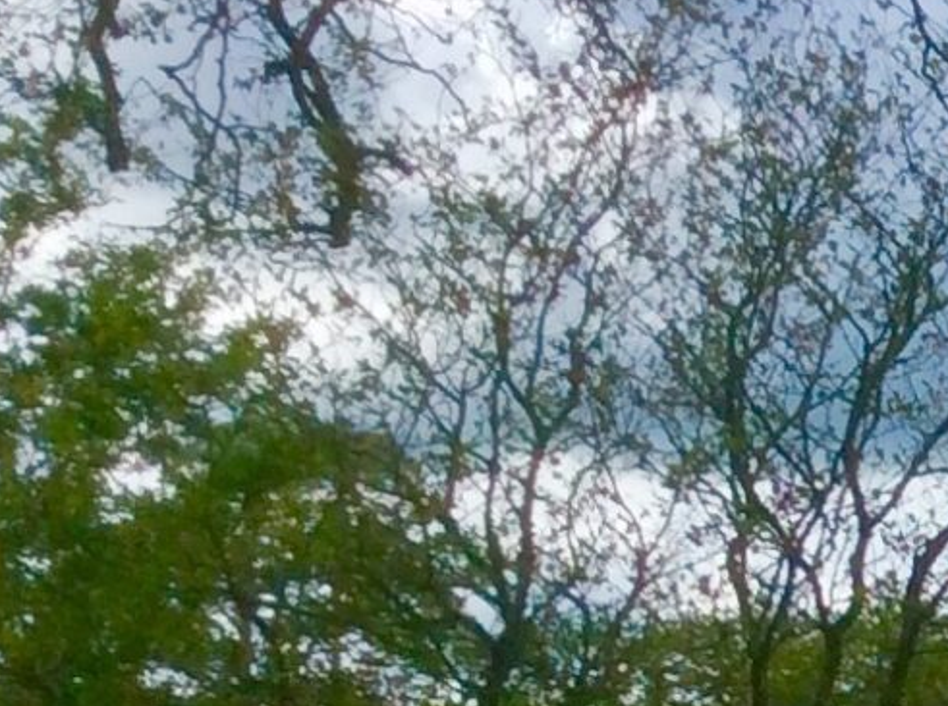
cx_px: 2143
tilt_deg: -3.4
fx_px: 4563
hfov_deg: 10.5
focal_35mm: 167
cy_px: 1294
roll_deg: +1.8
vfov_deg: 8.5
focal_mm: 3.3
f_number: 2.4
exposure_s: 1/1431
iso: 32
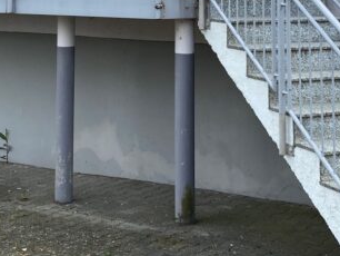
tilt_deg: +0.5
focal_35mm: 87
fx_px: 855
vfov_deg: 16.2
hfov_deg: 22.5
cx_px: 174
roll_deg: -0.5
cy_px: -62
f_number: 1.8
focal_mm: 4.25
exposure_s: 1/698
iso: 32
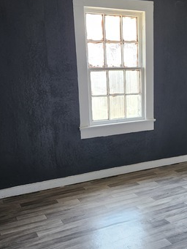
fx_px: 324
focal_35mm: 45
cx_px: 142
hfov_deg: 31.6
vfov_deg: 41.8
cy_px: 151
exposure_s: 1/120
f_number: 1.8
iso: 400
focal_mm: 5.4
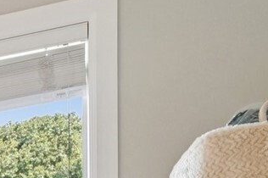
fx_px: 640
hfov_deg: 15.8
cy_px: 421
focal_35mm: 86
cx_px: -328
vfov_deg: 12.6
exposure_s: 1/40
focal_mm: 16
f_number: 8
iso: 1600
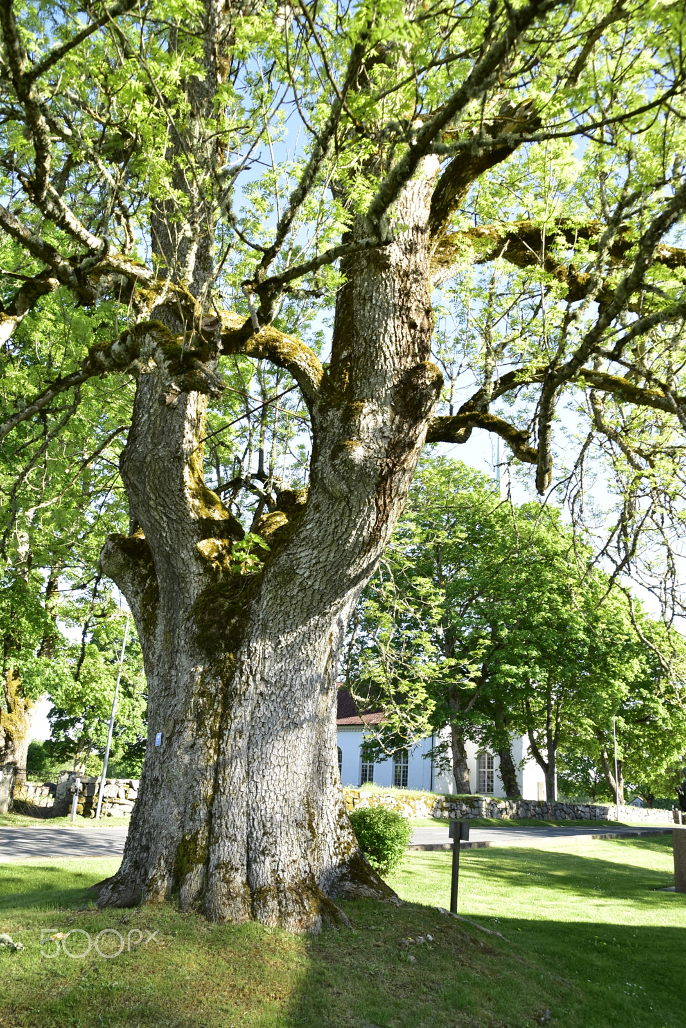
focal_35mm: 24
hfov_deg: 53.2
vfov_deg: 73.7
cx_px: 343
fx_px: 685
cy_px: 514
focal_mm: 16
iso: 250
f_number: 5.6
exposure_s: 1/125
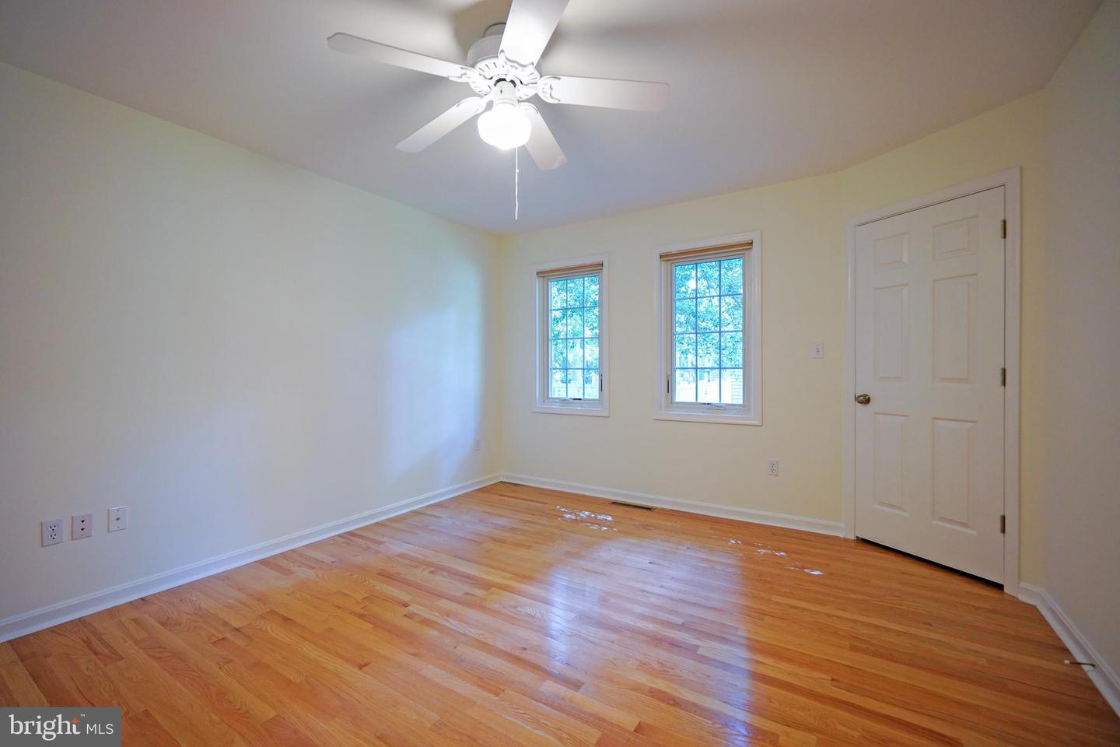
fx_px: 467
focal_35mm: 15
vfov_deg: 77.3
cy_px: 374
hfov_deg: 100.4
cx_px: 560
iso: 640
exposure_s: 1/30
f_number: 2.8
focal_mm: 10
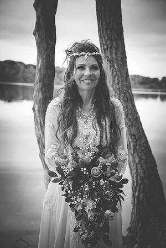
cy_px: 124
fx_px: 519
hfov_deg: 18.2
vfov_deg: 27.0
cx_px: 83
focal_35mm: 75
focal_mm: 75
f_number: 5
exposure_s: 1/160
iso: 320
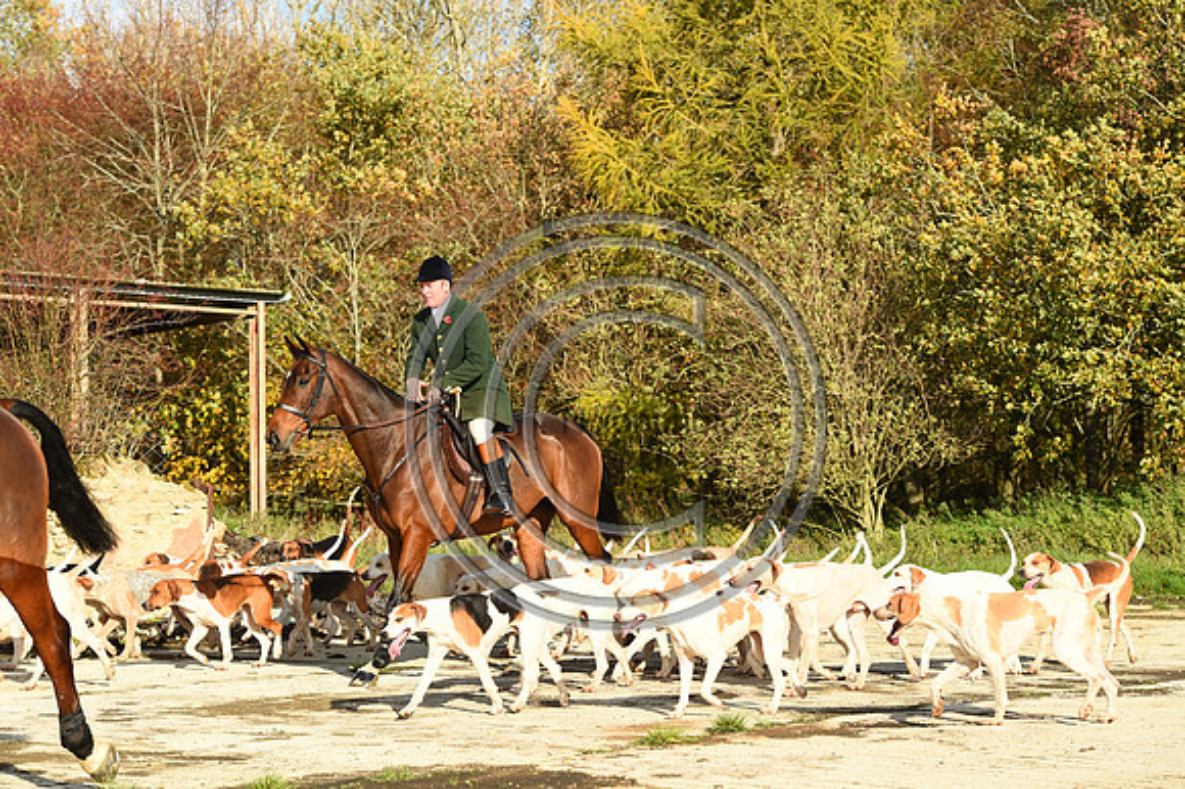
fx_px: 3026
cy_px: 394
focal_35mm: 92
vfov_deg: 14.8
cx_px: 592
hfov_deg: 22.2
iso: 280
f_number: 5.6
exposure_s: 1/1250
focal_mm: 92
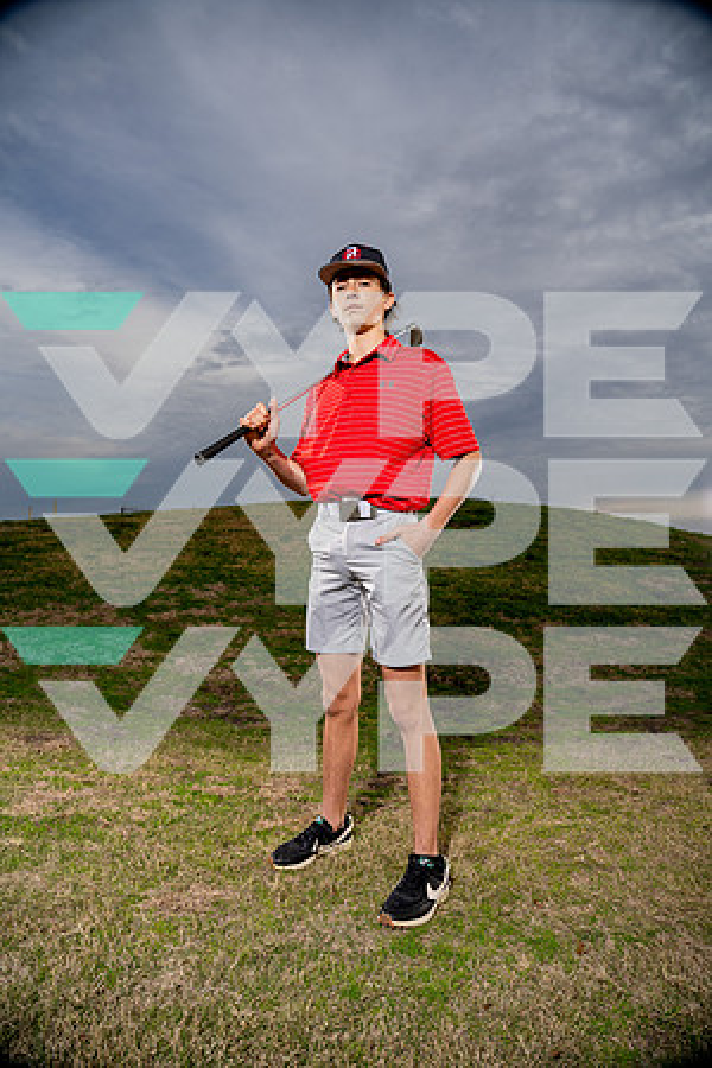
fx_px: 593
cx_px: 356
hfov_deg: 61.9
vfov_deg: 84.0
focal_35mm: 20
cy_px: 534
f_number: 4
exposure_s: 1/1000
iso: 100
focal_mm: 20
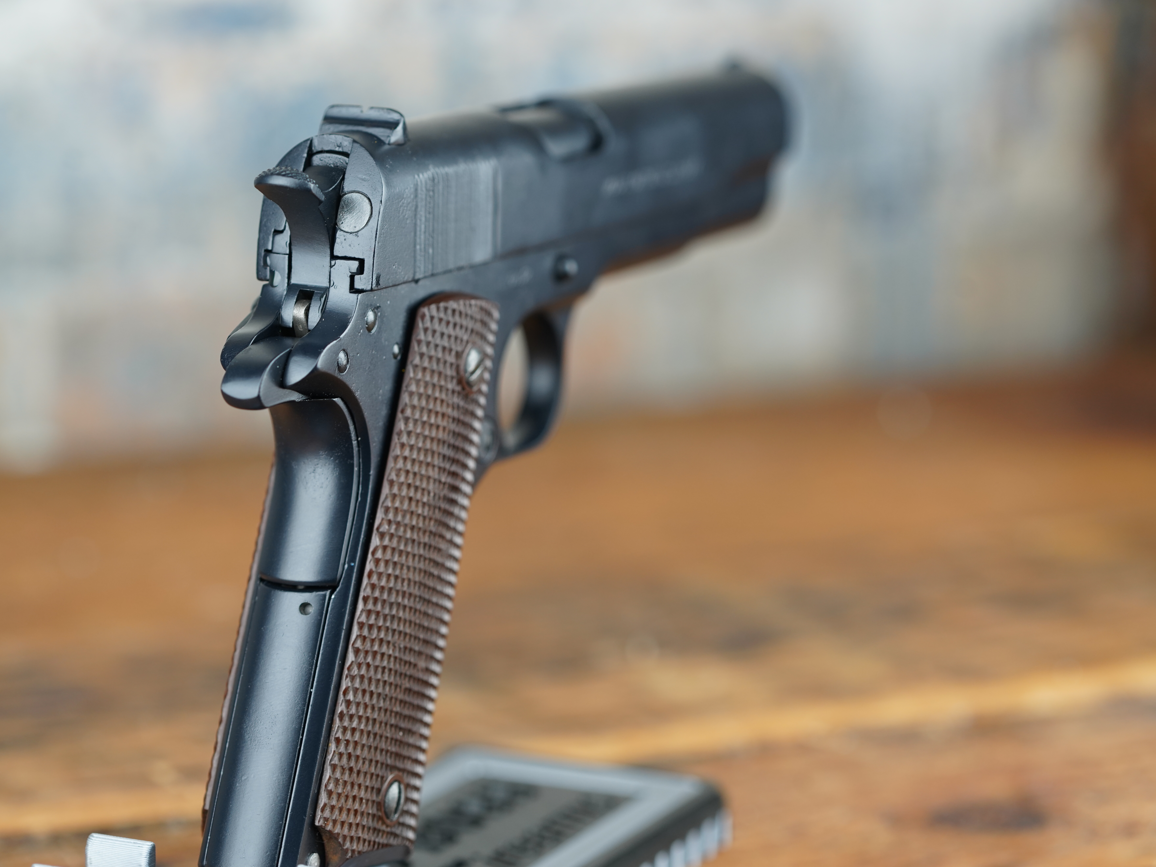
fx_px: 3640
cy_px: 434
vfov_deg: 13.6
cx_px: 562
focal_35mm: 109
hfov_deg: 18.0
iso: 640
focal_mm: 100
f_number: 4
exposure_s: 1/160
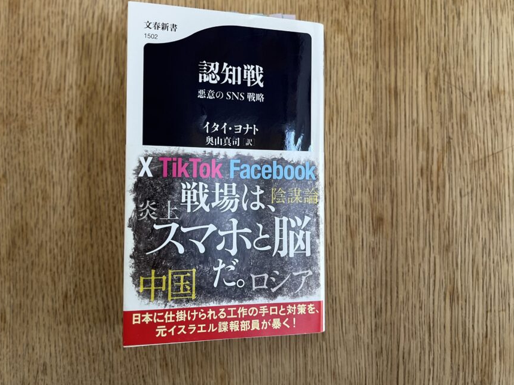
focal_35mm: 31
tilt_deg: -87.3
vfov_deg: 45.4
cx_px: 224
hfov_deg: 58.2
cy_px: 171
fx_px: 460
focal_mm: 5.1
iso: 200
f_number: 1.6
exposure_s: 1/60
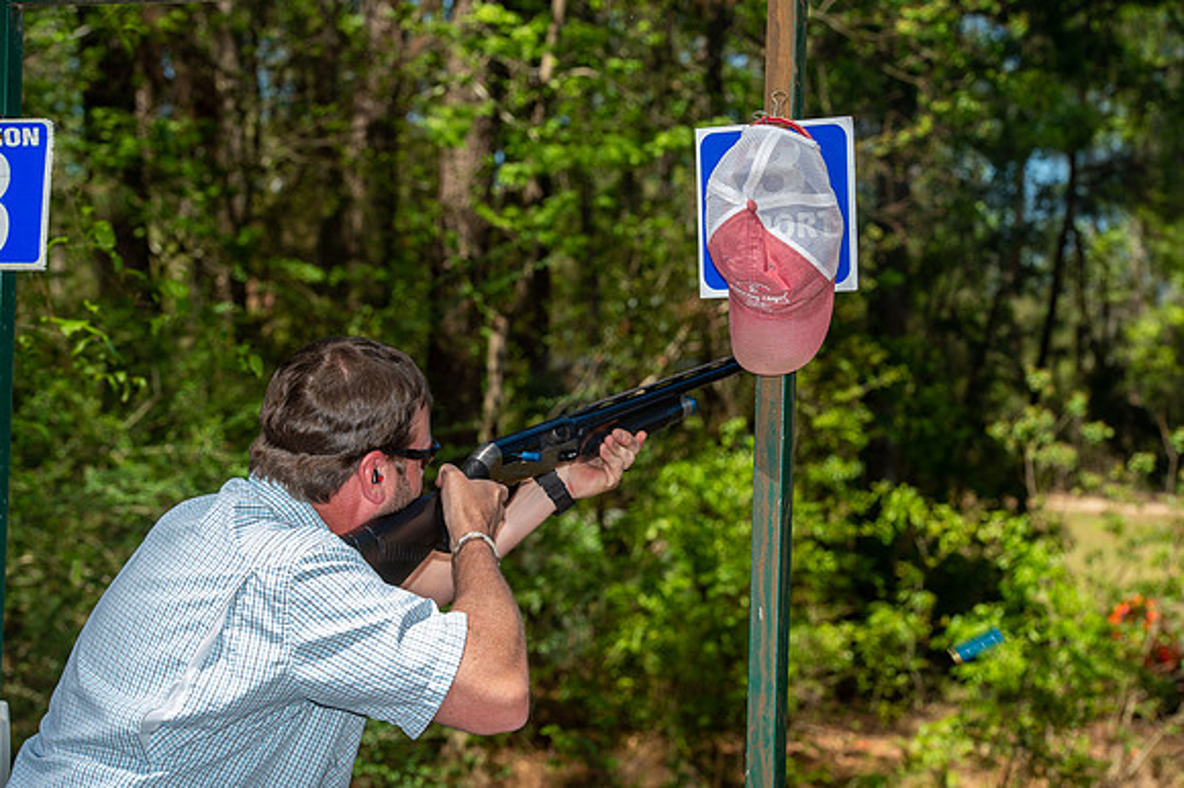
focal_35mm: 100
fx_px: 3287
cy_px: 394
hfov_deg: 20.4
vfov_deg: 13.7
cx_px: 592
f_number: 8
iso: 160
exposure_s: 1/200
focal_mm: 100
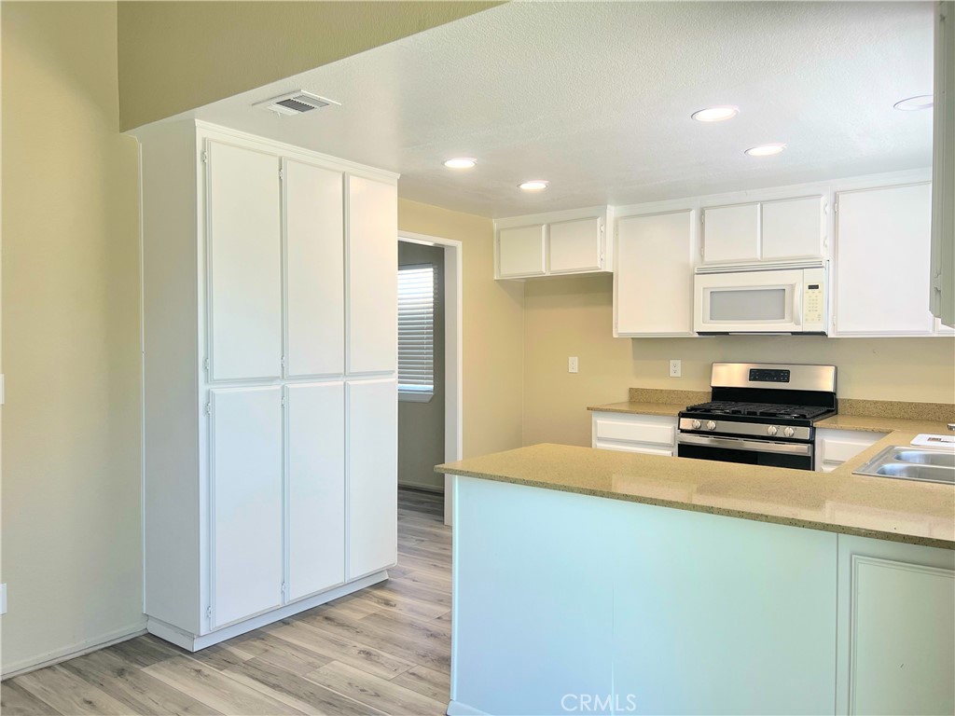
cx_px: 478
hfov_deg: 67.3
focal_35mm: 26
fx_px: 717
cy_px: 358
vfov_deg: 53.1
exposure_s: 1/187
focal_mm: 5.7
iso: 40
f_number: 1.5
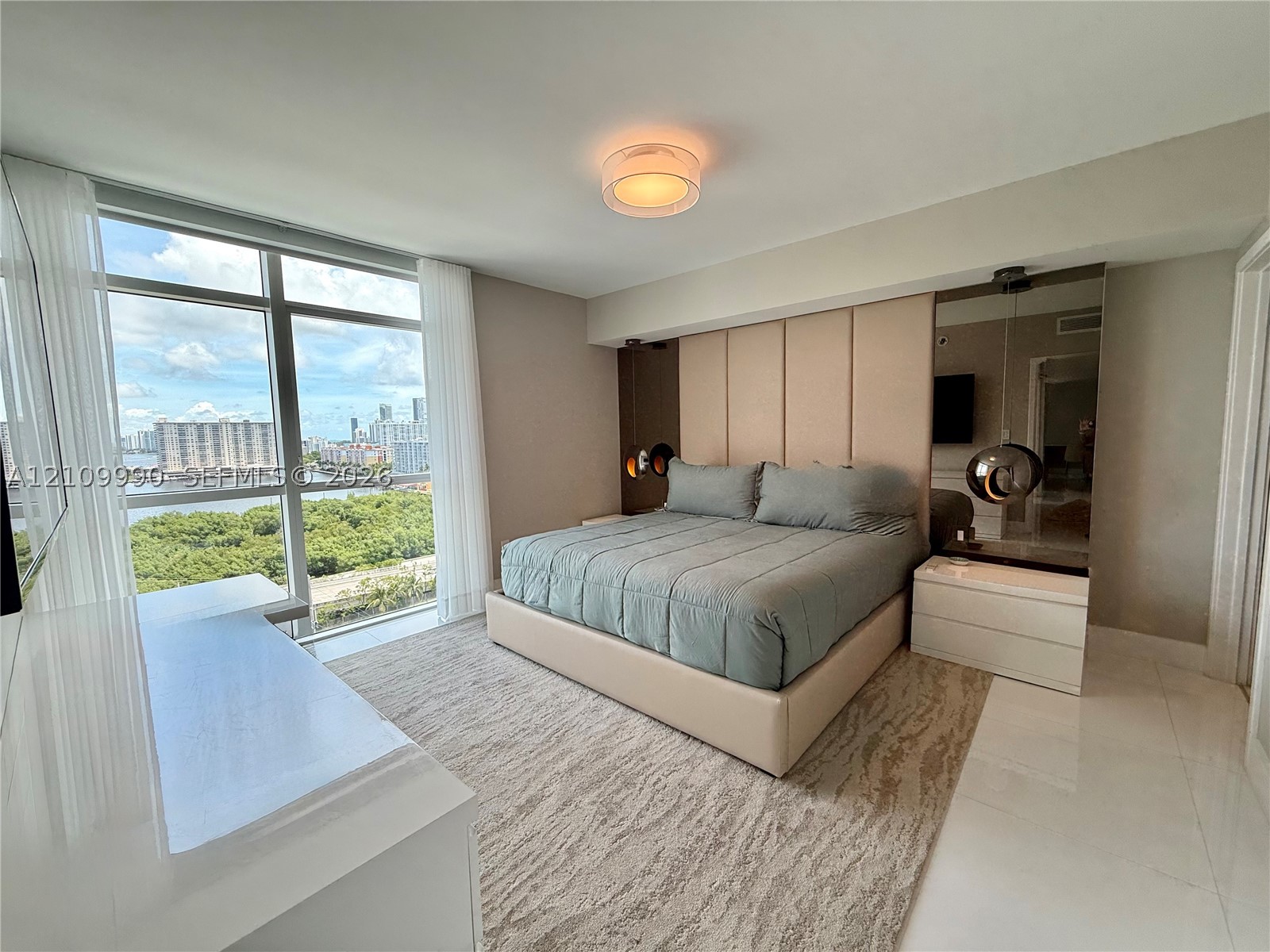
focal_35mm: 14
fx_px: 514
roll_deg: +0.8
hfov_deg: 102.1
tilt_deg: -5.0
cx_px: 635
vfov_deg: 85.7
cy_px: 476
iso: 64
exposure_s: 1/219
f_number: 2.2
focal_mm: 2.22
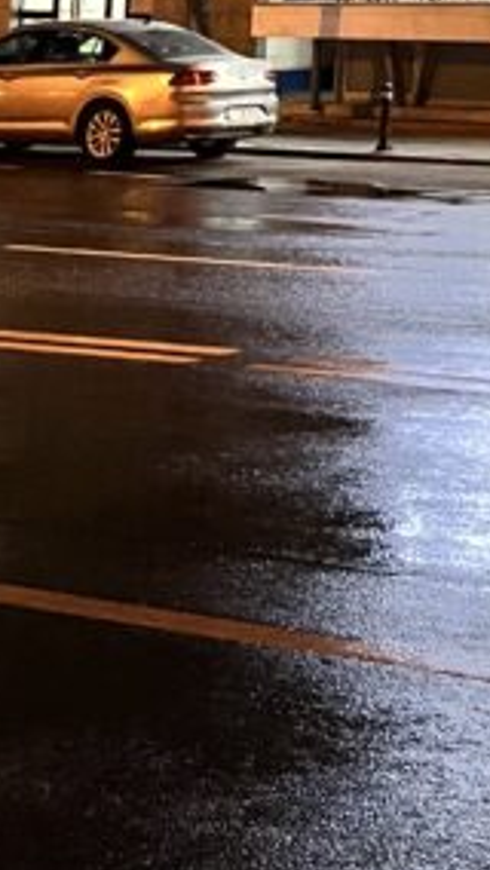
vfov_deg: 17.9
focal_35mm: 102
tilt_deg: +11.6
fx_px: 2353
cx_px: 808
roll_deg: -1.5
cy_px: -561
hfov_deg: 11.3
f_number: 1.6
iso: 640
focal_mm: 5.1
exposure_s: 1/25
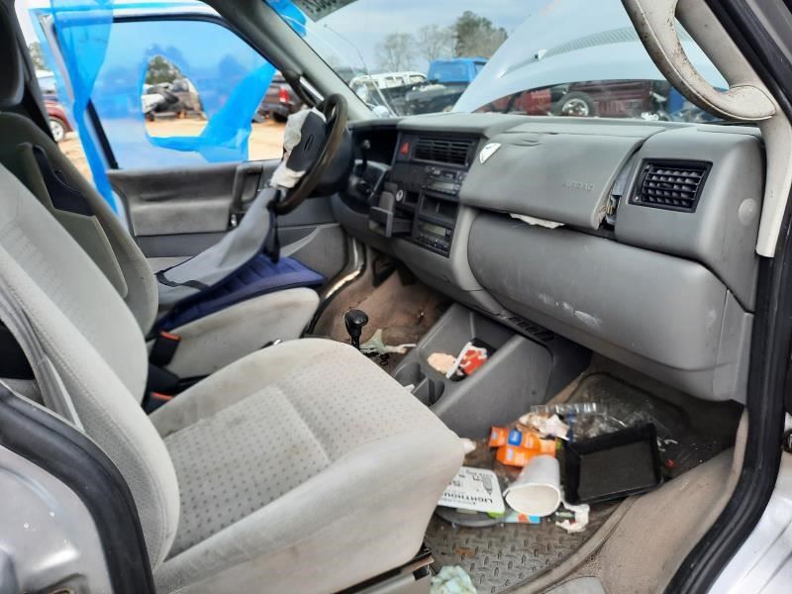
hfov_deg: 69.4
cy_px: 297
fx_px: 572
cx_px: 396
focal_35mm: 25
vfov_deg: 54.9
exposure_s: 1/170
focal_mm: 4.6
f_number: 2
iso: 32
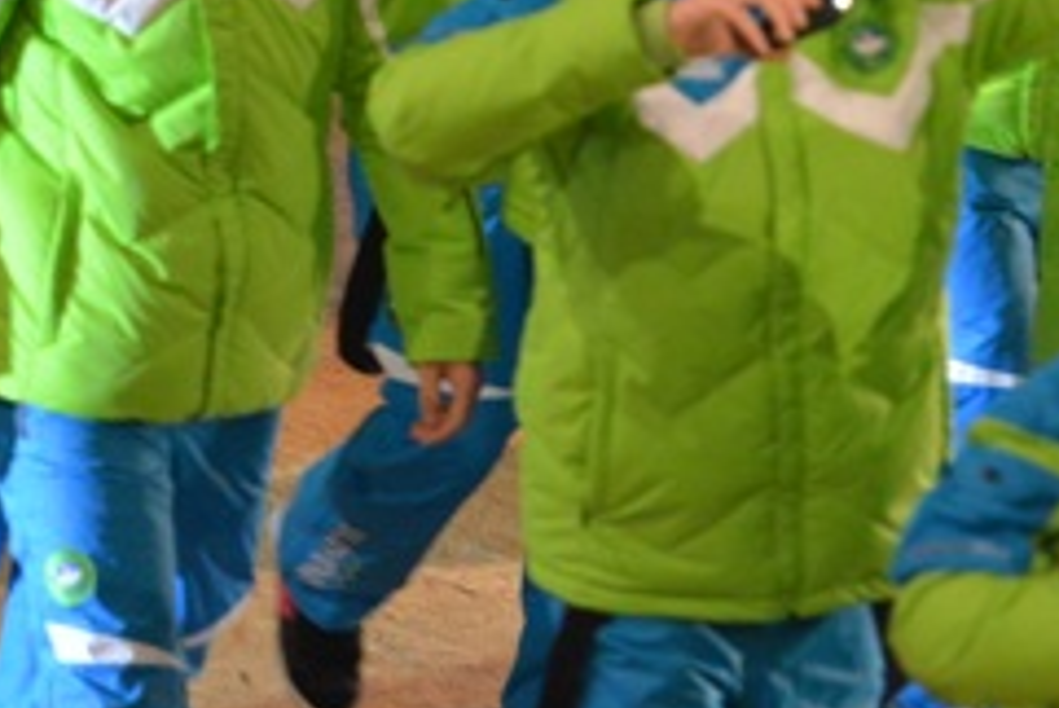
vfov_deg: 2.1
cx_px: 9
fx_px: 19073
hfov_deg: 3.2
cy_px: -347
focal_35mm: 648
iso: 4000
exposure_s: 1/160
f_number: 2.8
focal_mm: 195
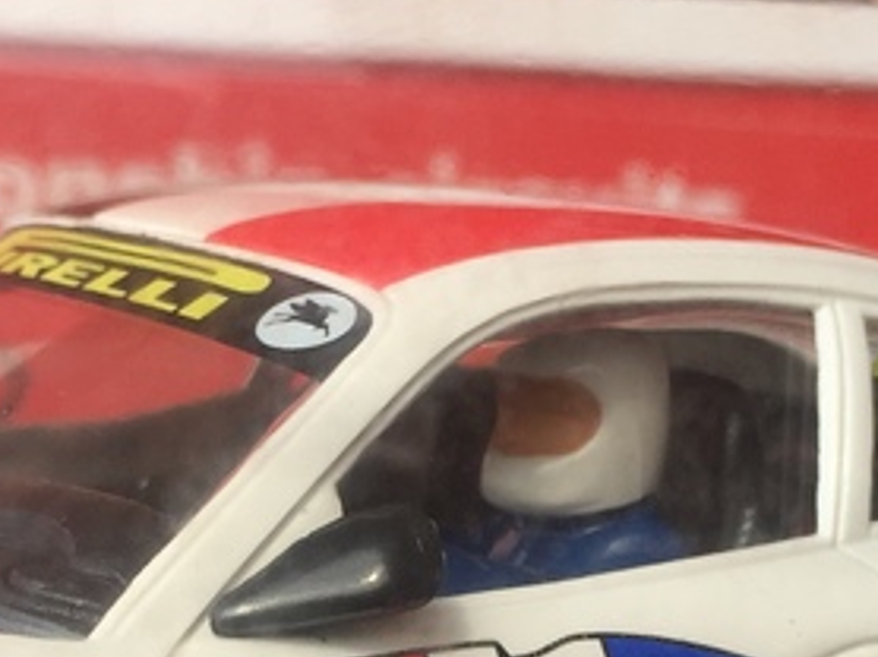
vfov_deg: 13.4
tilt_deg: -9.1
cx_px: 202
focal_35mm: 107
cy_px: 815
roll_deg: -2.4
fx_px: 2712
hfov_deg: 18.3
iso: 32
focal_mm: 4.15
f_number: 2.2
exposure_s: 1/989
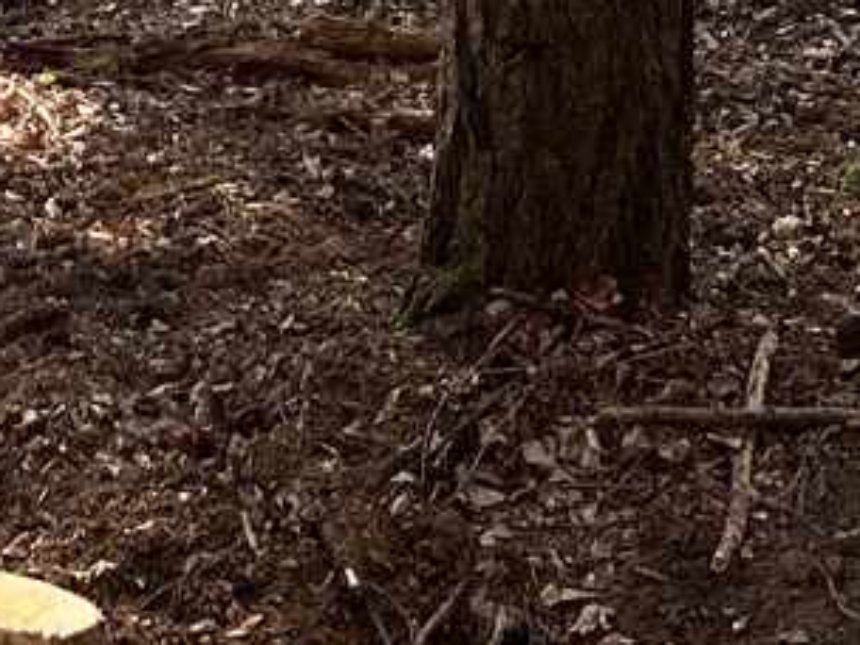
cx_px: -153
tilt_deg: -10.5
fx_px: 4074
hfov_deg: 11.8
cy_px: -458
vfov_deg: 8.7
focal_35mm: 164
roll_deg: -2.1
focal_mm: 5.7
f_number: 1.5
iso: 50
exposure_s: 1/1252
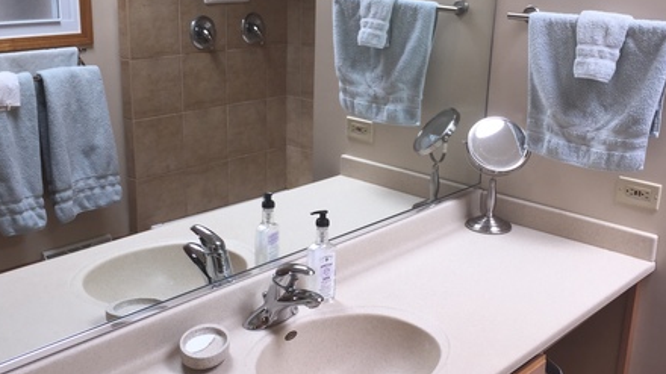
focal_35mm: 46
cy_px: 183
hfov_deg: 44.6
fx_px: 812
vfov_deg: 25.9
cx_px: 342
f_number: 2.2
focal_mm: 4.15
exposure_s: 1/60
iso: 32
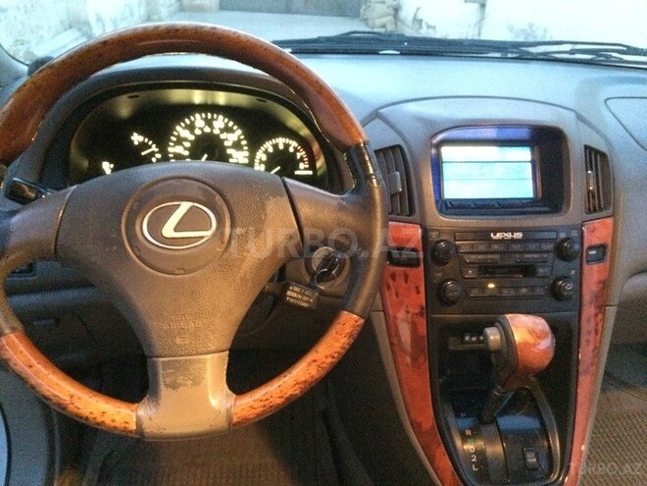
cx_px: 324
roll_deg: -3.8
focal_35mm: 29
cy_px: 243
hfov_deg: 61.7
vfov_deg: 48.2
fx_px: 542
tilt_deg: -29.7
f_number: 2.2
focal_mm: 4.15
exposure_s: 1/17
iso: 2000
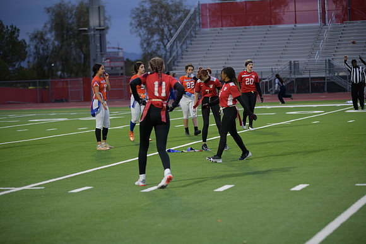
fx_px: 1220
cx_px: 183
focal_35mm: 120
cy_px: 122
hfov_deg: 17.1
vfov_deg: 11.4
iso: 400
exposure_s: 1/200
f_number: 2.8
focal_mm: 120
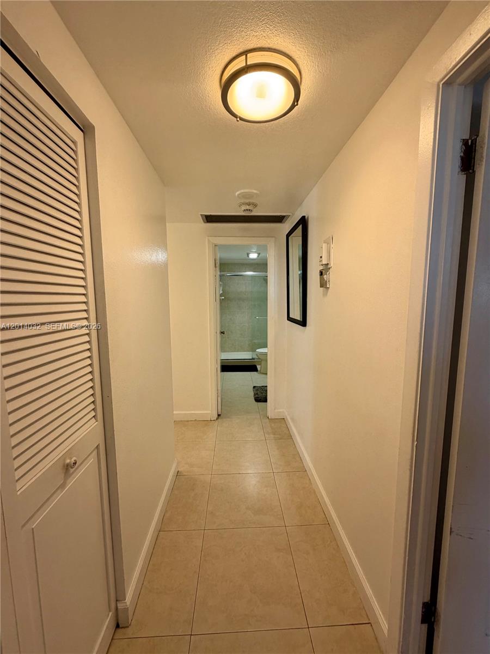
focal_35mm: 14
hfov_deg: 85.7
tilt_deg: -5.0
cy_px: 327
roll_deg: +0.8
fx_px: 264
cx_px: 245
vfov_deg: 102.1
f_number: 2.2
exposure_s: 1/121
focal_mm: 2.22
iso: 125
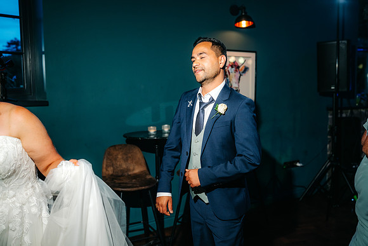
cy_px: 123
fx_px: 358
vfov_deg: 37.9
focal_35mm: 35
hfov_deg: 54.4
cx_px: 184
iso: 400
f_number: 2.5
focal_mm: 35
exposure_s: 1/200
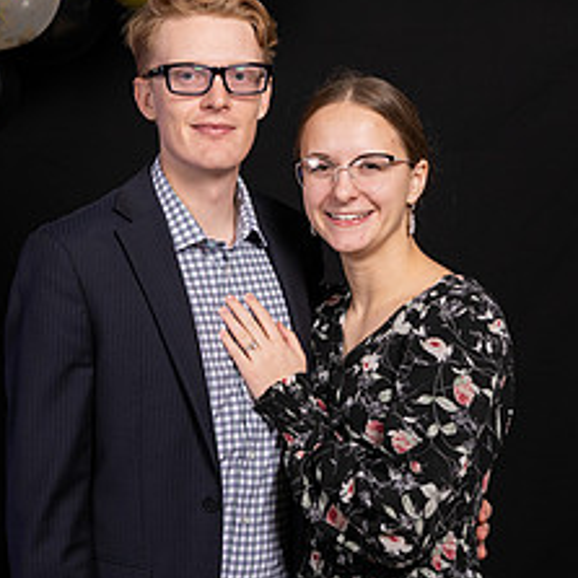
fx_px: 2267
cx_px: 293
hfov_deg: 14.5
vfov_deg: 14.5
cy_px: 213
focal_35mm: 120
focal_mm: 70
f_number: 4.5
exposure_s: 1/250
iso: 320
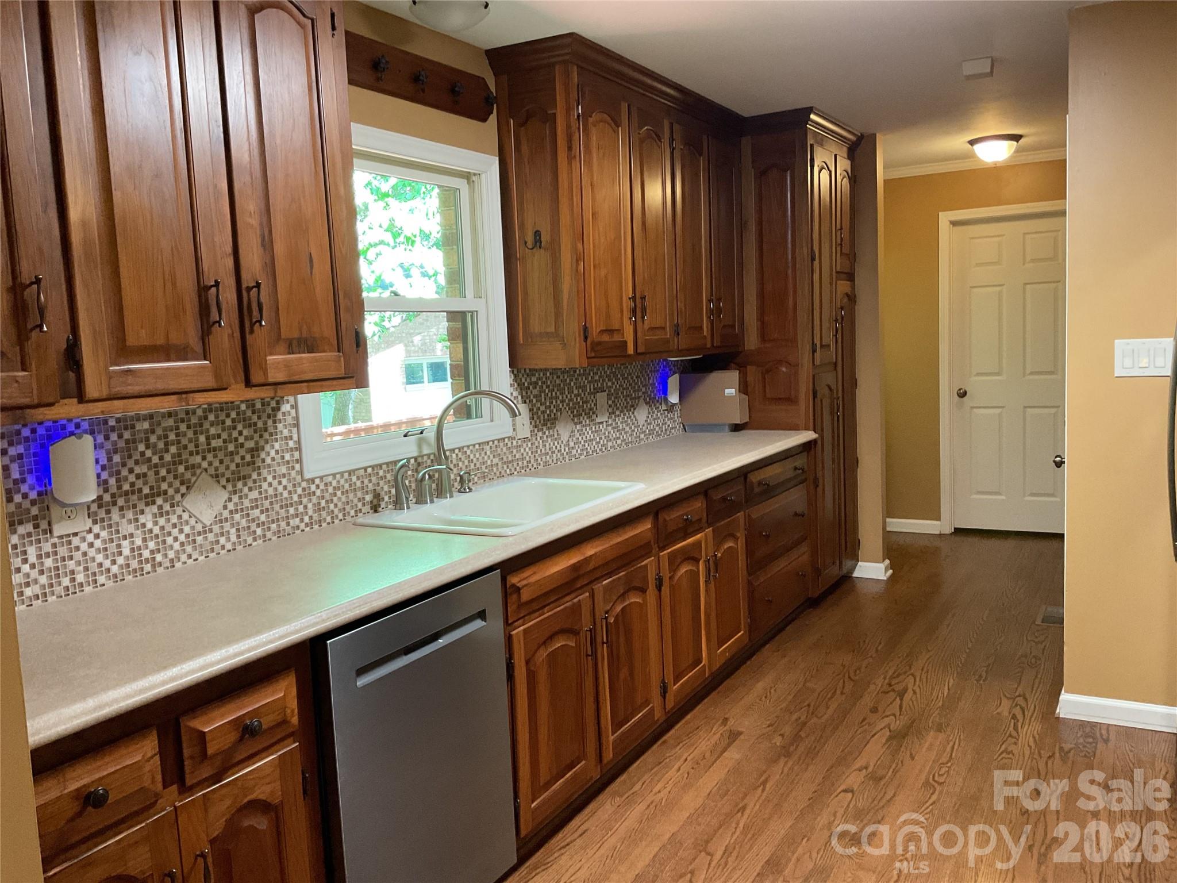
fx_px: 986
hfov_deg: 61.7
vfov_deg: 48.2
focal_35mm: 29
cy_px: 442
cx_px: 588
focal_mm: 3
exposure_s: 1/60
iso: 200
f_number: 1.8
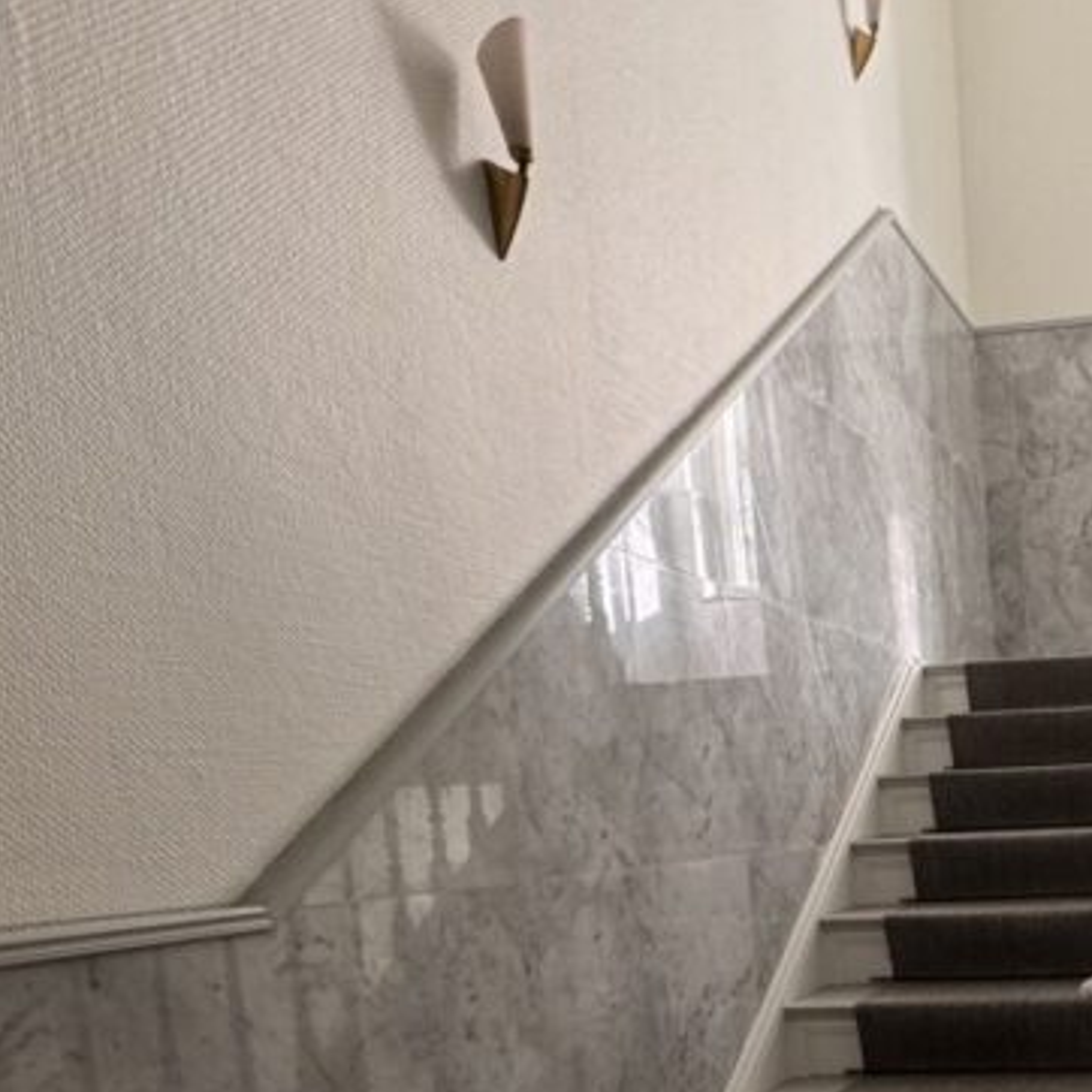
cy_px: 959
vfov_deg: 43.6
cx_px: 1146
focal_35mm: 35
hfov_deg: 40.1
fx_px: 1249
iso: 64
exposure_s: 1/99
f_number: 2.2
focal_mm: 2.22
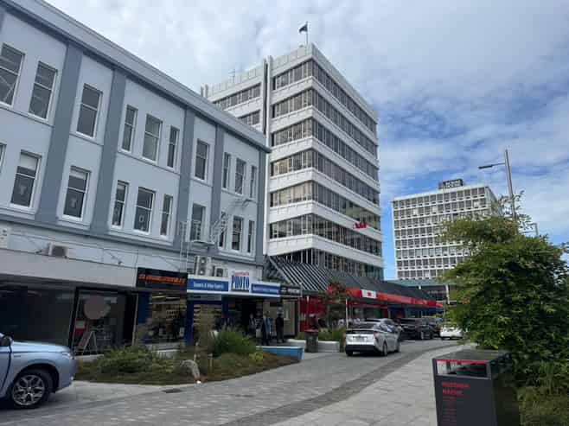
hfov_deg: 71.6
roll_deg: -0.4
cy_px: 213
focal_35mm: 24
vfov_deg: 56.8
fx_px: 394
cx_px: 284
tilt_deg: +15.1
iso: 80
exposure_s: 1/5348
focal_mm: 6.76
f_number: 1.78
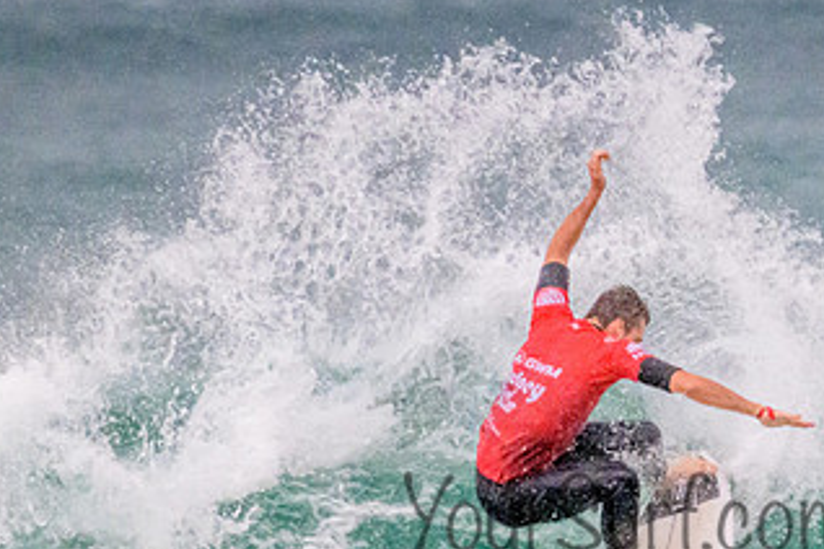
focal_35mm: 1787
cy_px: 449
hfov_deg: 1.2
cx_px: 840
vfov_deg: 0.8
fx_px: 40899
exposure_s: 1/2000
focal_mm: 800
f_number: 11
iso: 12800
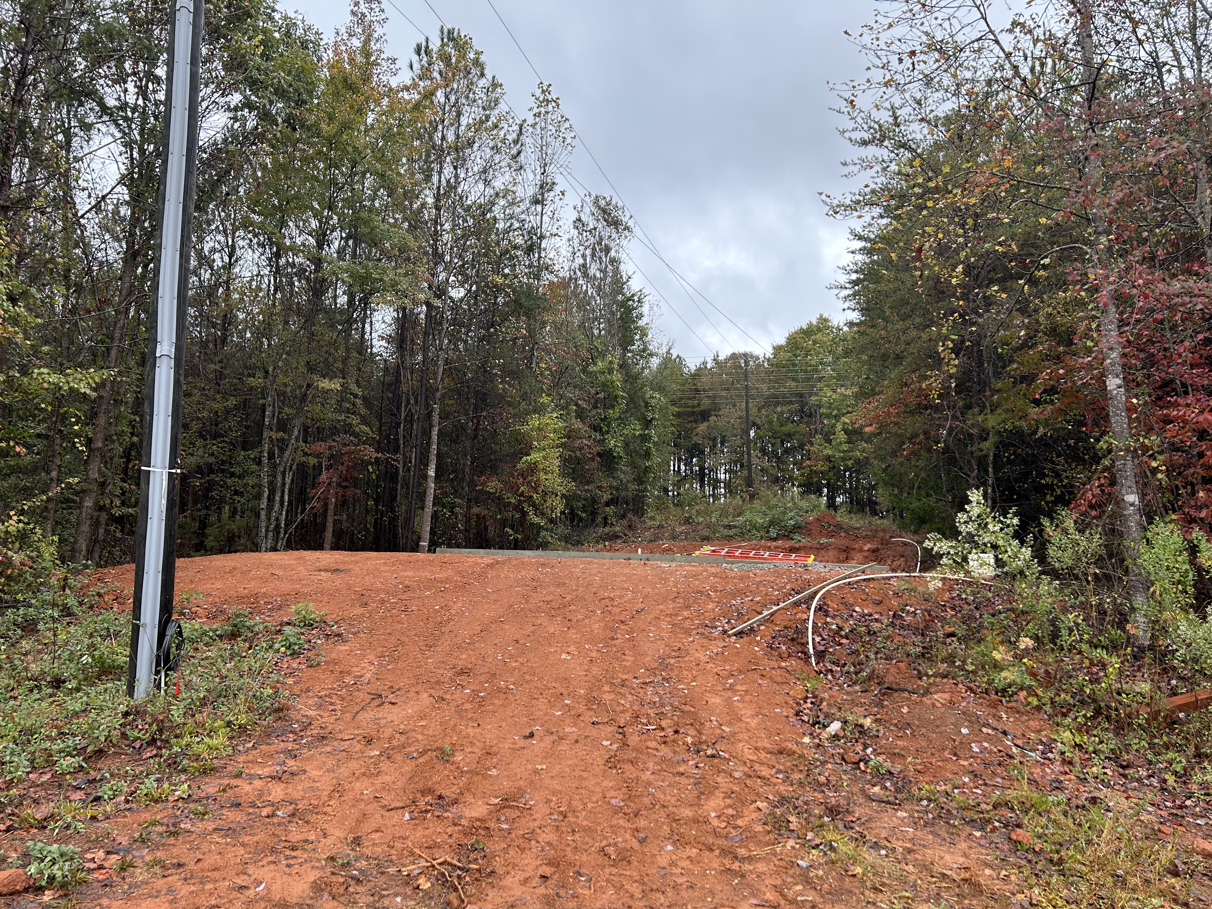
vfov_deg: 53.1
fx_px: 910
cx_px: 606
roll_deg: -2.0
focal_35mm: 26
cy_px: 454
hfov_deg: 67.3
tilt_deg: +9.7
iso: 50
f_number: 1.5
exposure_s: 1/639
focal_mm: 5.7
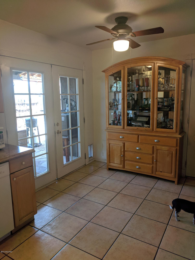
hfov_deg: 53.1
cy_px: 130
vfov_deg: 67.3
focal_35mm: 26
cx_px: 98
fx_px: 195
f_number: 2
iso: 160
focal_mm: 4.67
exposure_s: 1/125
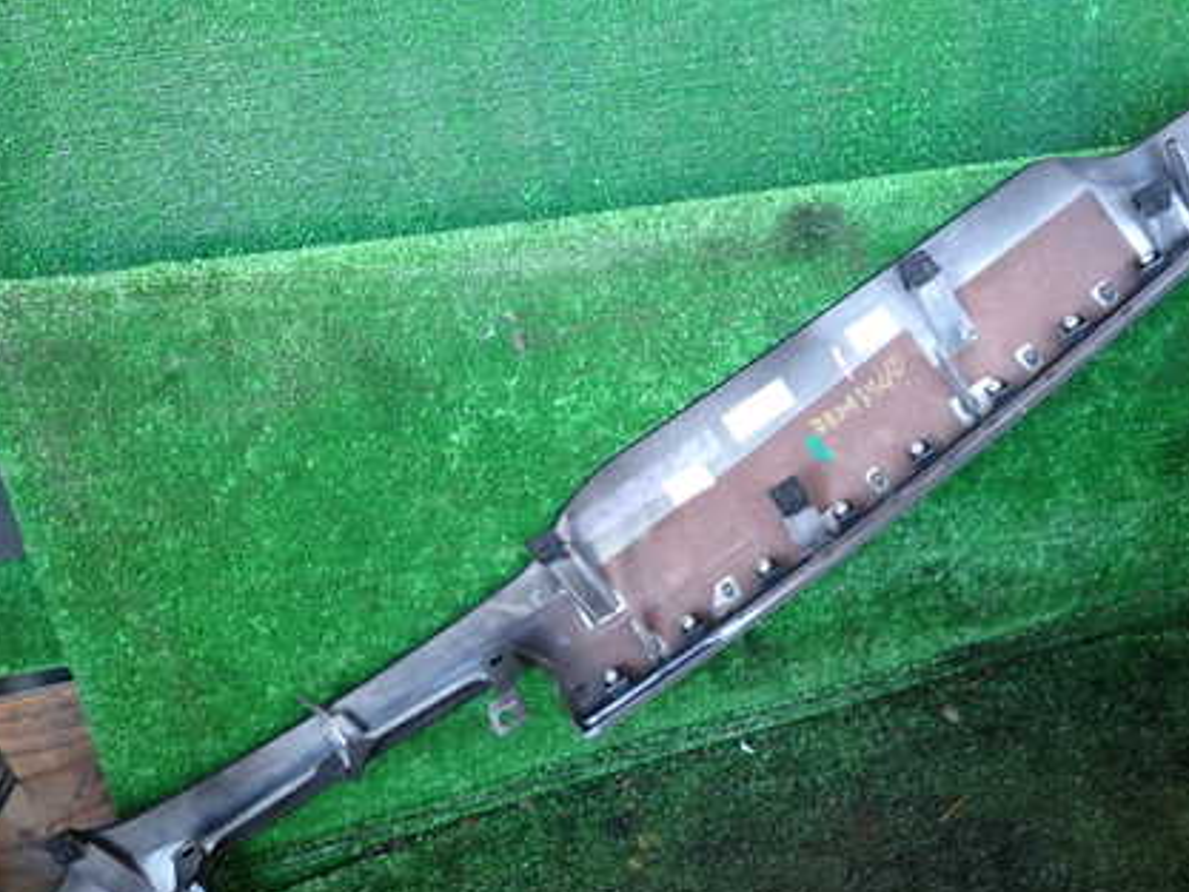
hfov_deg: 51.1
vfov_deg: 39.6
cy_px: 410
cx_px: 696
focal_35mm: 36
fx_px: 1237
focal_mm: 4.5
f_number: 2
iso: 200
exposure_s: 1/30
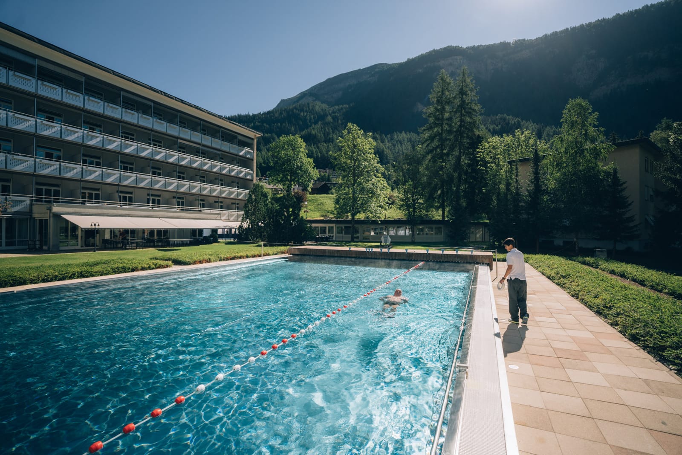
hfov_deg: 96.7
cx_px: 341
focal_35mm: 16
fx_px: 303
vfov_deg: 73.8
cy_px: 228
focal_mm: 16
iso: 250
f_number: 2.8
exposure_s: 1/4000
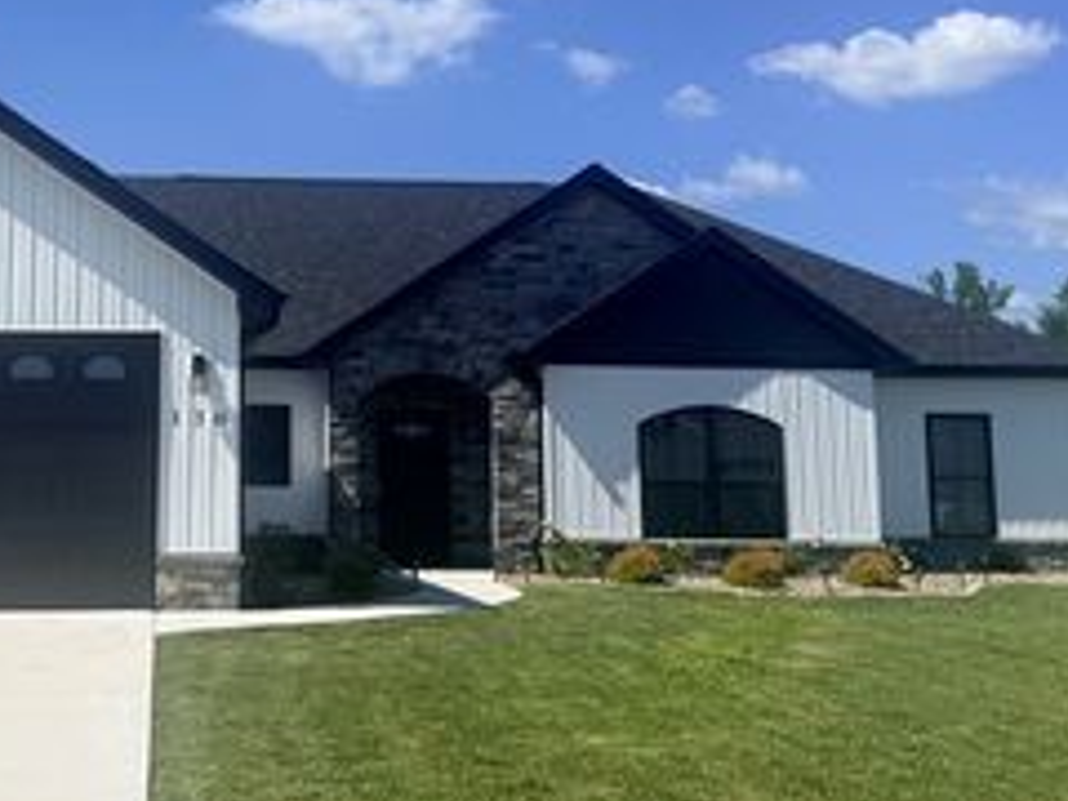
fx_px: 1543
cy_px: 278
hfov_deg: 37.3
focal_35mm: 50
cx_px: 276
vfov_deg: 28.9
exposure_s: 1/6711
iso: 80
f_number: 1.78
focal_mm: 6.76
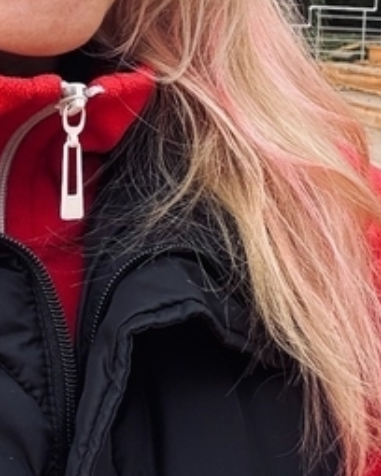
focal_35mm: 92
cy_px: 28
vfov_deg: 20.3
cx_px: 82
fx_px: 1297
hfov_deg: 16.6
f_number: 1.9
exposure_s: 1/187
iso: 25
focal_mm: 2.69
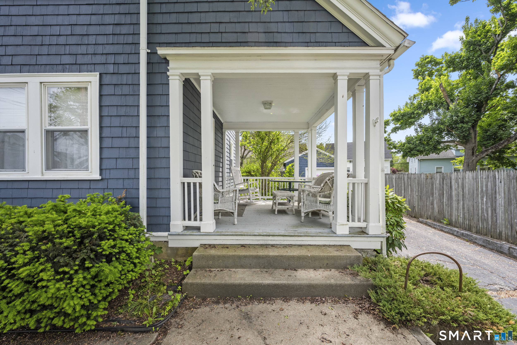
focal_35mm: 14
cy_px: 172
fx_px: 201
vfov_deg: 81.2
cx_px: 258
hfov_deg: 104.3
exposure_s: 1/100
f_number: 9
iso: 320
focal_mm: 14
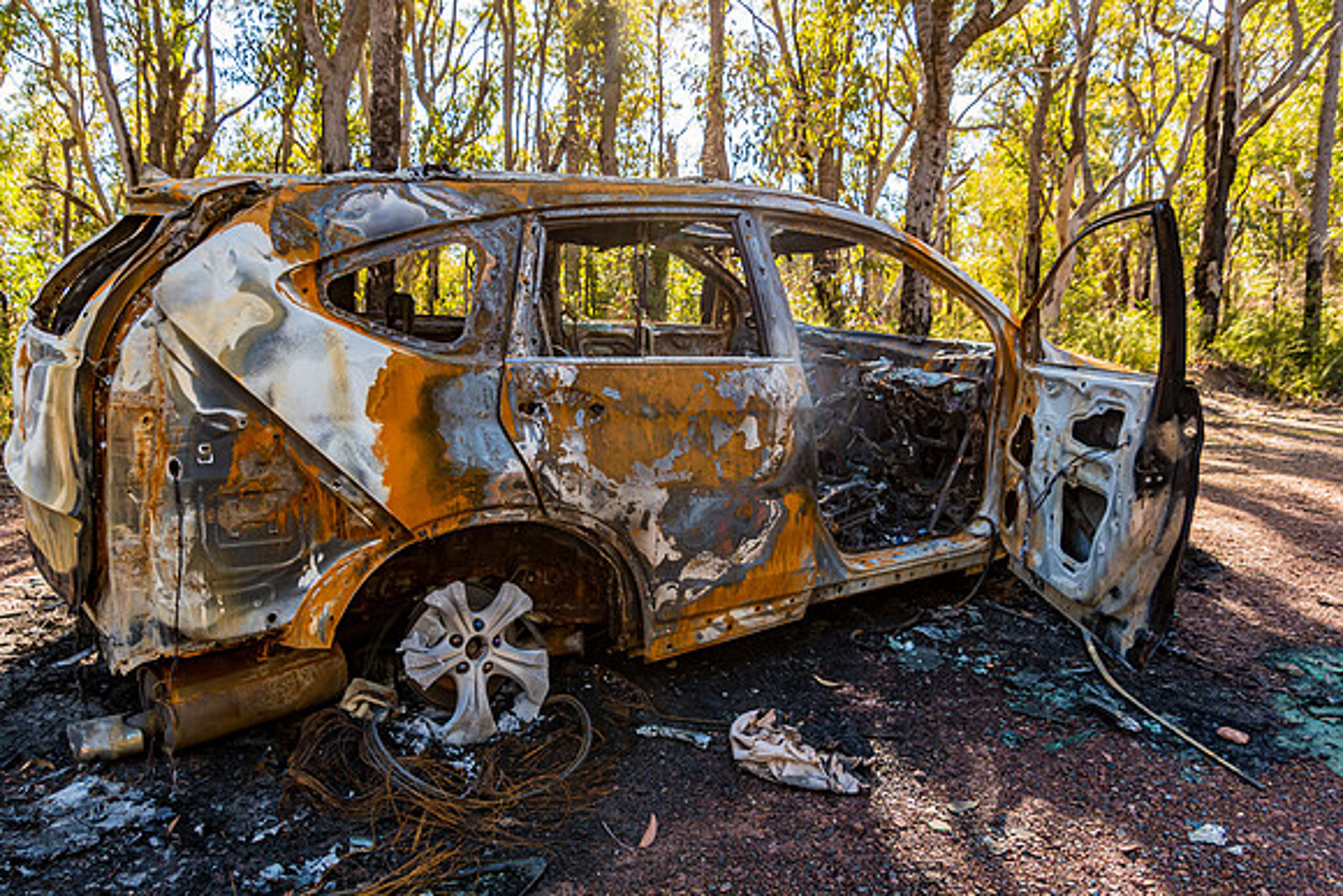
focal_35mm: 27
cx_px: 672
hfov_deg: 67.4
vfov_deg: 48.0
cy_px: 448
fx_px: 1007
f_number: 5.6
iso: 400
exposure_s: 1/200
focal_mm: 18
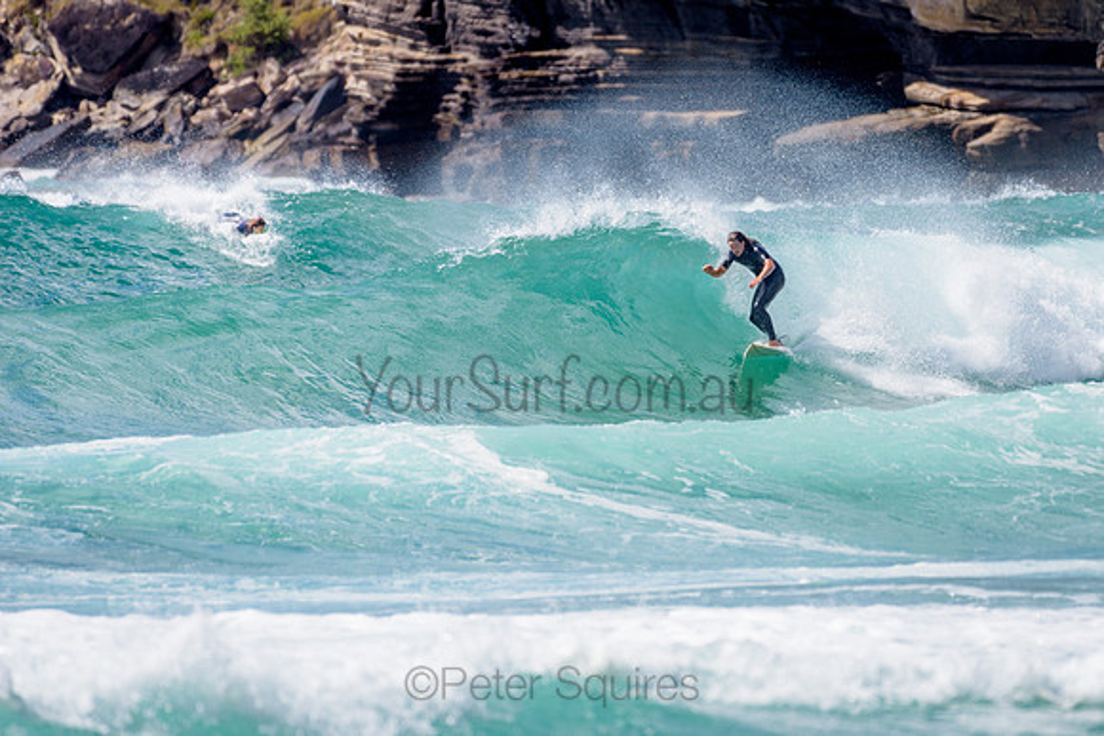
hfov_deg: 3.4
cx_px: 671
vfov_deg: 2.2
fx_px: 18806
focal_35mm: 613
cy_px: 285
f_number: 5.6
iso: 125
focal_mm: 500
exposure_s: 1/2000
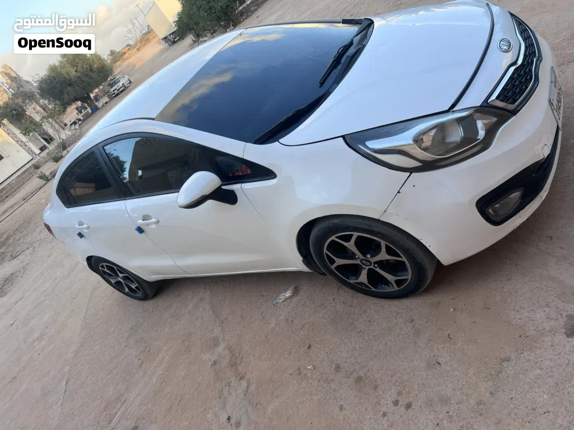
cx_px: 287
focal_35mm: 26
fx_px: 431
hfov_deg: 67.3
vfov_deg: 53.1
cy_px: 215
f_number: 1.5
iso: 40
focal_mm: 5.7
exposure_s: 1/221
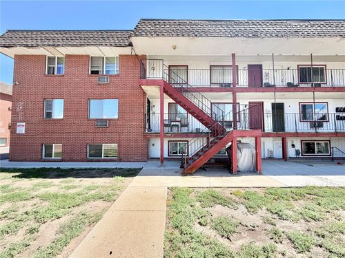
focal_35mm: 14
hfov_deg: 102.1
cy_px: 129
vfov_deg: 85.7
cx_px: 172
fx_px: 140
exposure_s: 1/672
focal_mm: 2.22
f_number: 2.2
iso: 40
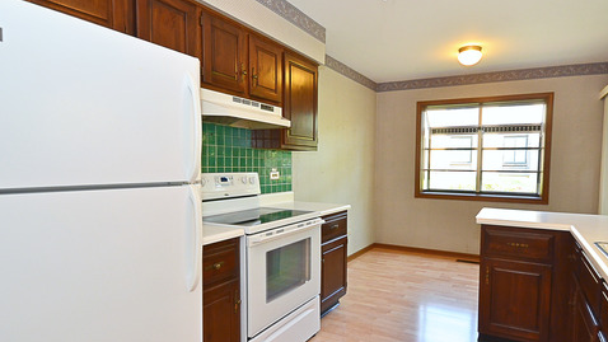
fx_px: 339
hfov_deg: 83.1
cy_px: 187
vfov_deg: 53.5
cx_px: 356
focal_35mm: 21
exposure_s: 1/60
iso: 800
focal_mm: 10
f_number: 5.6
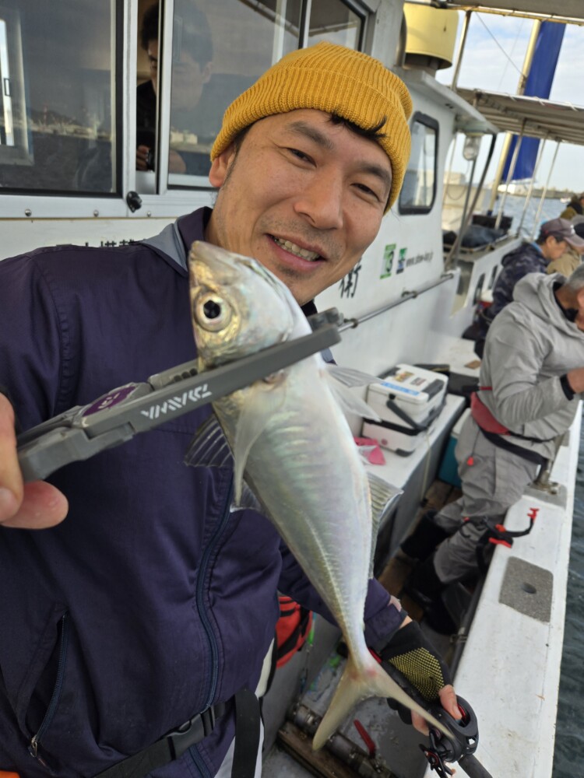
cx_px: 292
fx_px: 517
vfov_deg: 73.9
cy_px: 389
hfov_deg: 58.9
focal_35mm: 23
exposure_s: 1/529
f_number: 1.8
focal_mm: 5.4
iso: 25
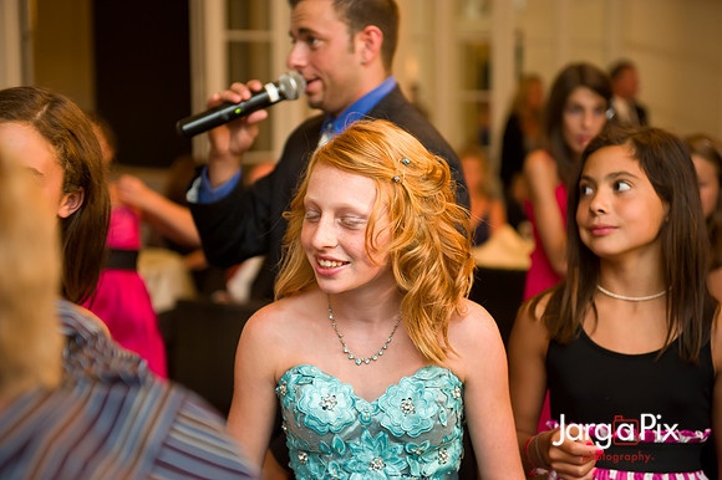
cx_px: 361
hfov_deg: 28.9
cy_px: 240
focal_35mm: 70
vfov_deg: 19.4
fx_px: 1403
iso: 1600
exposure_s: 1/125
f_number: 3.2
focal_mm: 70
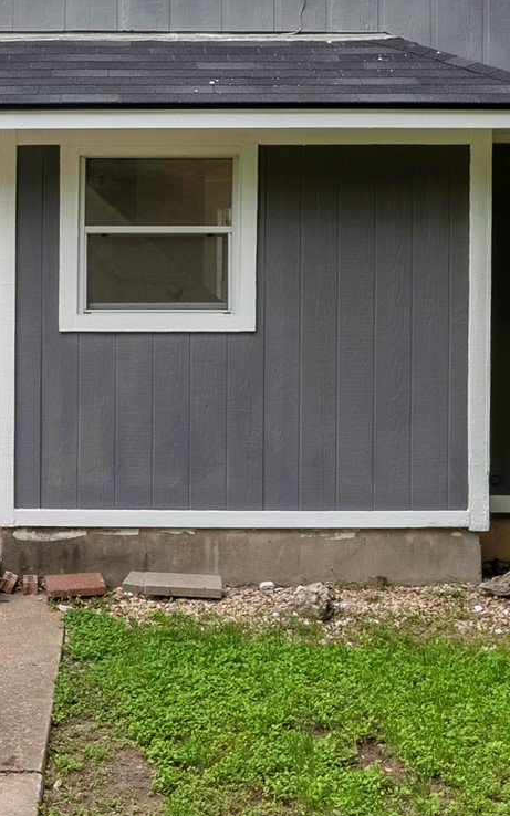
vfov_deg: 35.0
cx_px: 100
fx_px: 1201
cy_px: 56
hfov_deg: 23.6
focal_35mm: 54
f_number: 11
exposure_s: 1/640
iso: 500
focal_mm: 18
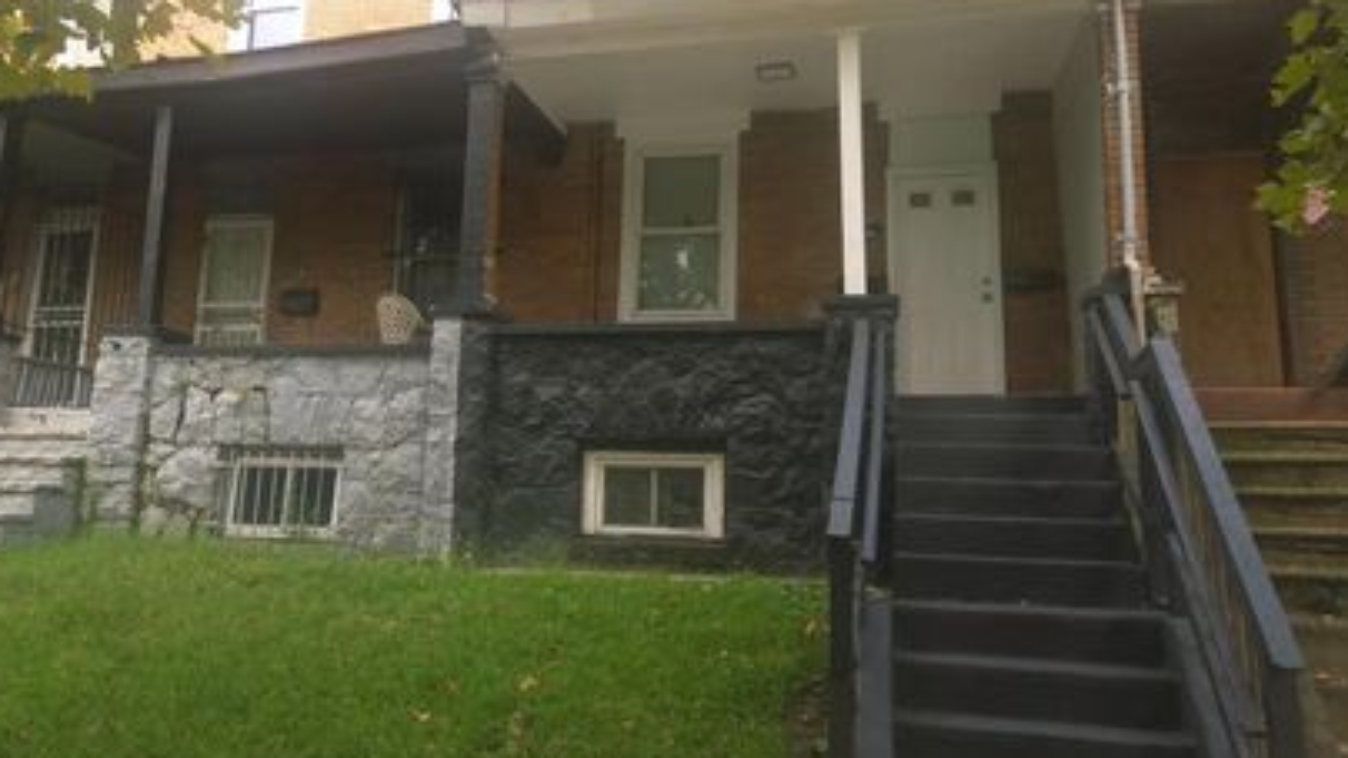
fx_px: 1108
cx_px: 601
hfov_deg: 62.5
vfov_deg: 37.7
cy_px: 332
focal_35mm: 31
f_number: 1.8
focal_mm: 5.4
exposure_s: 1/120
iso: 64
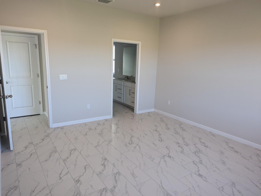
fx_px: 181
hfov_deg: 71.5
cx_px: 130
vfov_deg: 56.9
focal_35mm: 24
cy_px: 98
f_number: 1.85
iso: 128
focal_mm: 6.81
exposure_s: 1/120
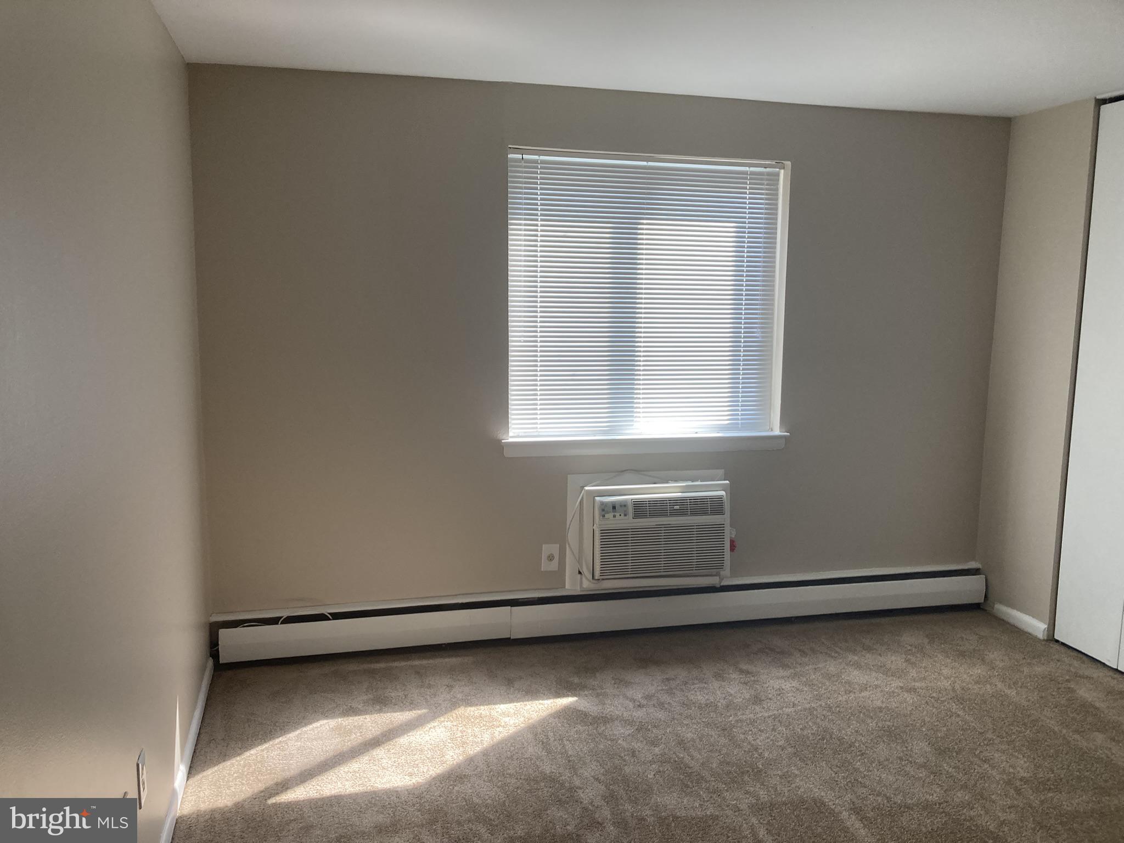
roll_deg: -0.6
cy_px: 422
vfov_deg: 49.7
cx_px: 562
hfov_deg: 63.4
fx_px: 909
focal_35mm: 28
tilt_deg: -9.0
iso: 50
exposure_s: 1/60
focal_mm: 3.99
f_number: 1.8
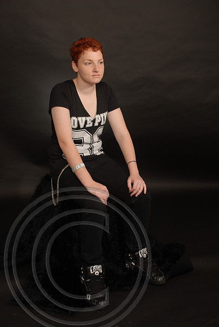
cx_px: 110
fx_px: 437
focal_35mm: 48
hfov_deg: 28.1
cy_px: 164
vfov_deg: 41.1
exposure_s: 1/125
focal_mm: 32
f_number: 5.6
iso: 100
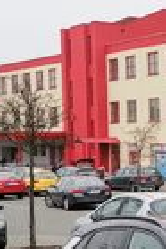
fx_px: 911
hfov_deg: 9.6
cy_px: 202
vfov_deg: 15.4
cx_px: 355
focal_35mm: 132
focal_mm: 5.3
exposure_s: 1/177
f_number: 1.8
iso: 50
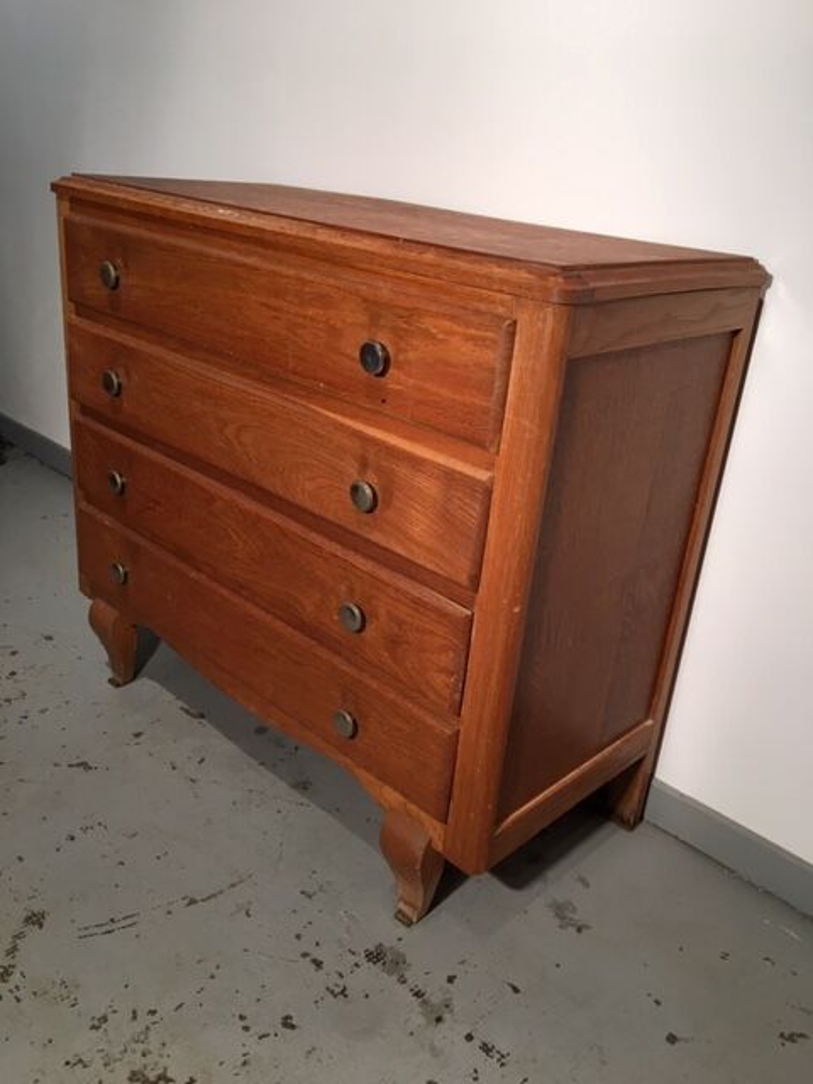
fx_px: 908
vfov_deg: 61.7
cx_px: 406
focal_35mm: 29
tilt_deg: -23.4
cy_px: 542
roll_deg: -4.3
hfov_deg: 48.2
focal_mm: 4.15
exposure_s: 1/33
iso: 40
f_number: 2.2
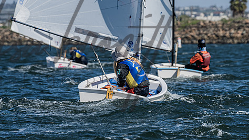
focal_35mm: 364
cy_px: 63
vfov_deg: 3.3
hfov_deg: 5.9
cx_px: 133
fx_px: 2404
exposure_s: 1/1250
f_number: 9
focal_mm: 230
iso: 320
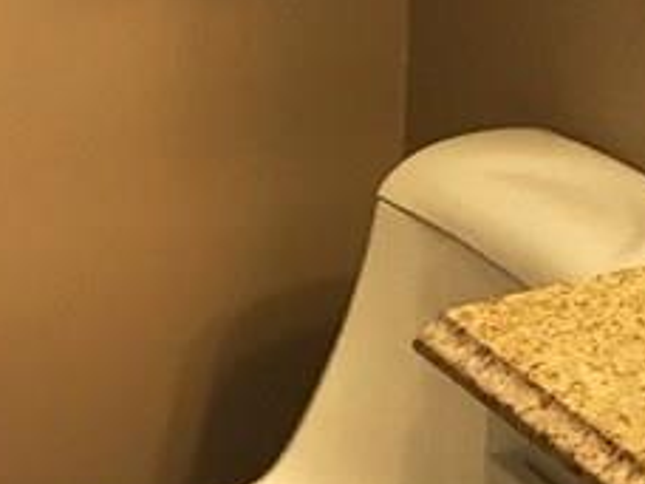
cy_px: -566
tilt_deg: -4.1
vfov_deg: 10.3
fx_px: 2422
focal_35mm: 130
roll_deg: -2.0
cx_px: 552
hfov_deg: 15.0
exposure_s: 1/30
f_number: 2.2
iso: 32
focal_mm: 4.15
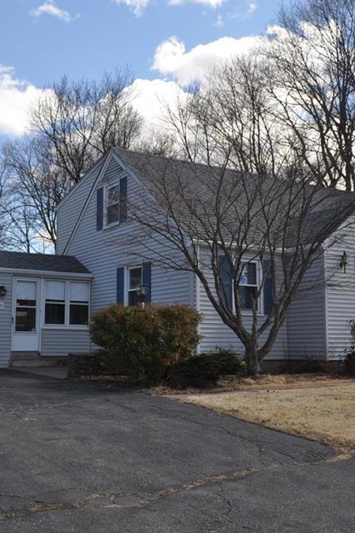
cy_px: 266
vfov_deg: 47.4
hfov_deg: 32.5
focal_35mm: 41
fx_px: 606
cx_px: 134
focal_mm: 18
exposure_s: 1/200
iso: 200
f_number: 10
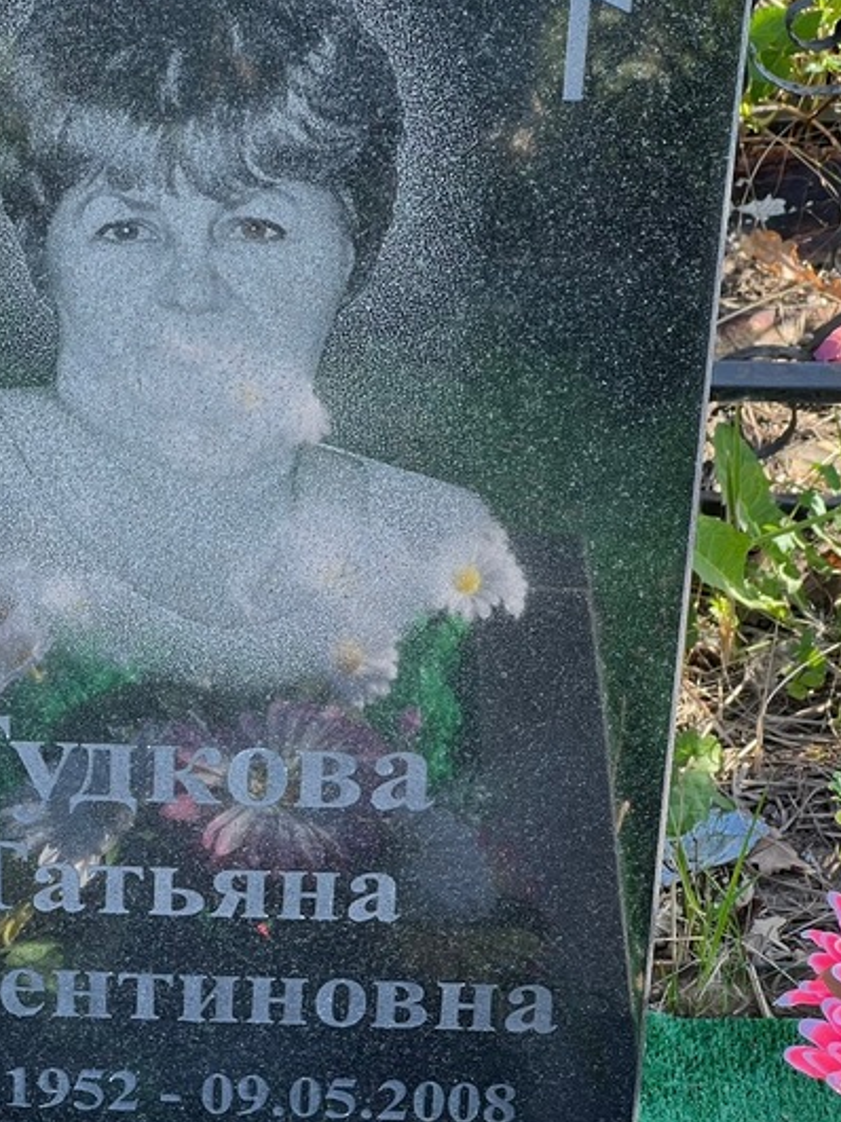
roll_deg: -1.5
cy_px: 609
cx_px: 144
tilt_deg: -33.2
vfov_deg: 17.0
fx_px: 3759
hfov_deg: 12.7
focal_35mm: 116
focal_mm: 9
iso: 40
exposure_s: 1/99
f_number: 2.8
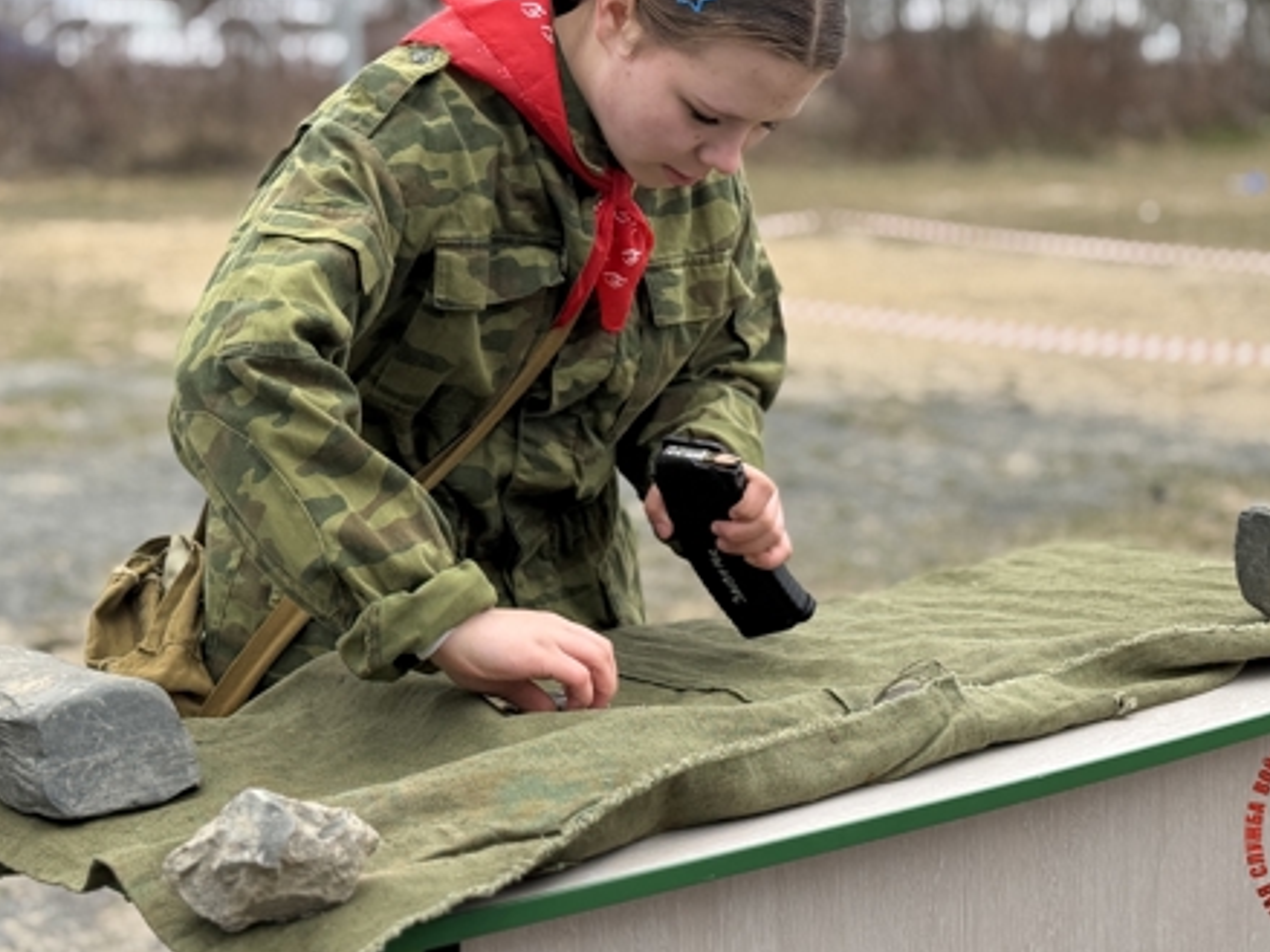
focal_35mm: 73
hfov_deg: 26.7
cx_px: 571
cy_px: 260
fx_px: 2678
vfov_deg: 20.0
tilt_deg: -3.1
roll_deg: +1.2
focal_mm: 6.76
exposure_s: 1/1403
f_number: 1.78
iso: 80
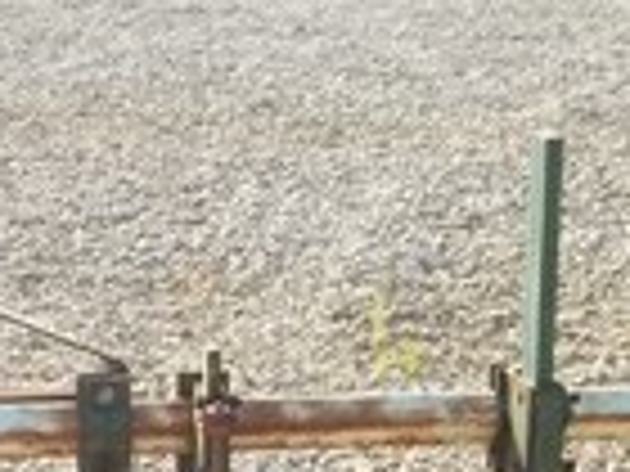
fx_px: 2330
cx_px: 4
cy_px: 589
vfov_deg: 11.3
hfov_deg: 15.1
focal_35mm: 128
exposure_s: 1/320
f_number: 3.3
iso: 64
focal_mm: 5.9
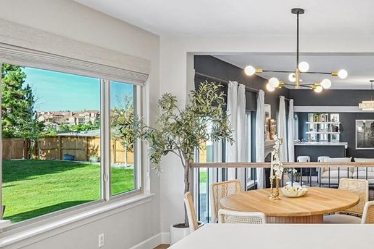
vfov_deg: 34.5
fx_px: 401
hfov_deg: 43.0
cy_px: 122
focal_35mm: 39
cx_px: 375
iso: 400
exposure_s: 1/20
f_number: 8
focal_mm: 14.6
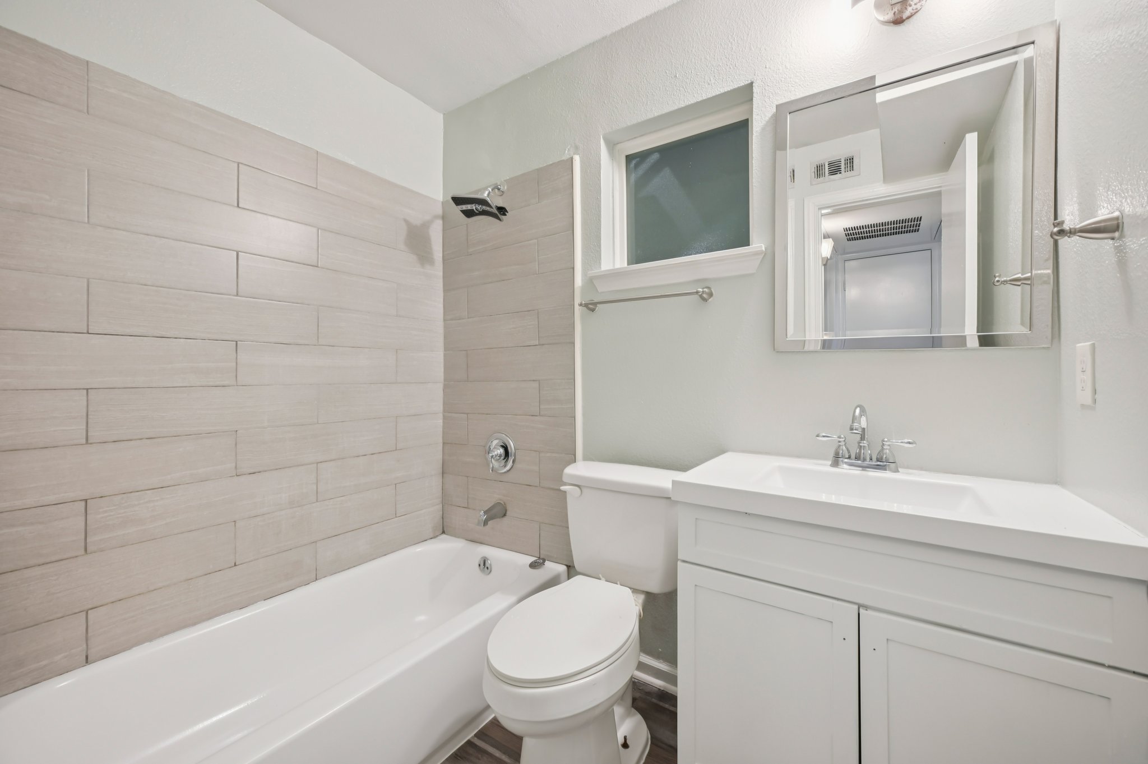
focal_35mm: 14
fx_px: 446
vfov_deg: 81.1
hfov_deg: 104.3
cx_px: 574
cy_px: 382
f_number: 9
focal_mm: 14
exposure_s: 1/8
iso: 250
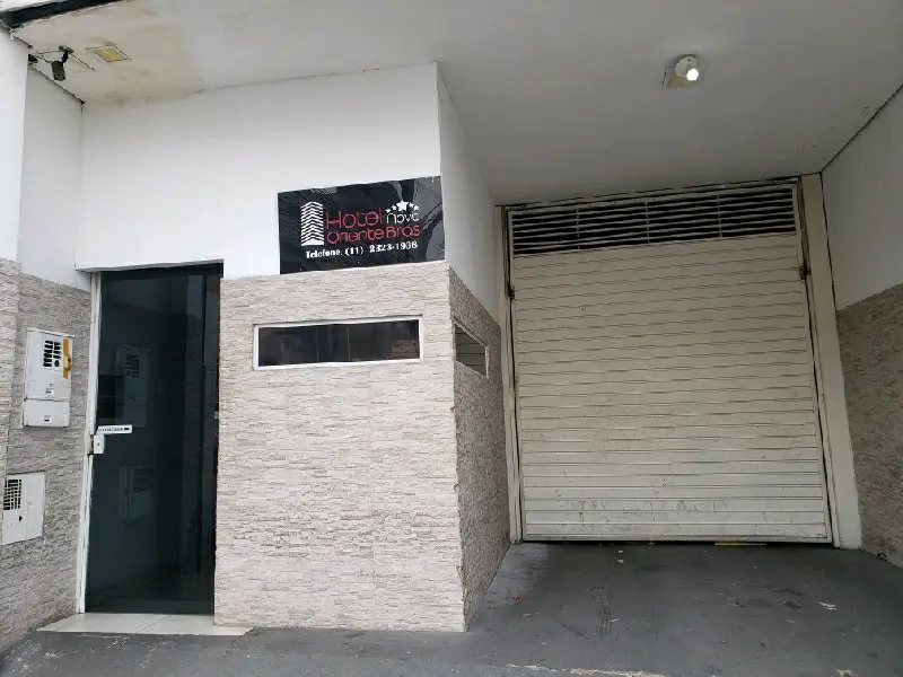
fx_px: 678
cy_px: 338
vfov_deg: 53.1
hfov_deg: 67.3
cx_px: 452
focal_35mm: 26
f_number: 2.4
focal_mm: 4.3
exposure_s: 1/333
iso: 50
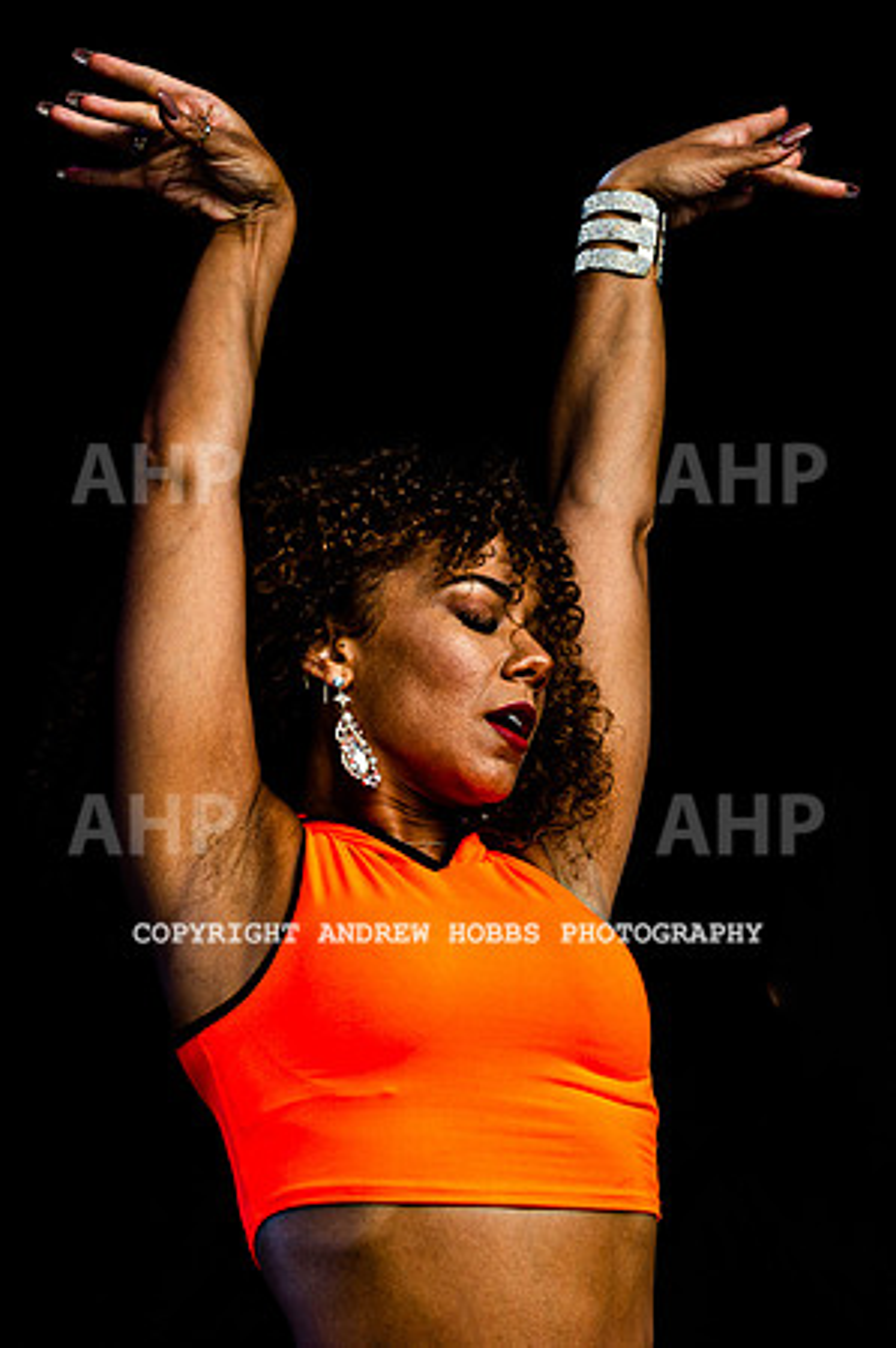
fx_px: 12216
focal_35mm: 326
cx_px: 476
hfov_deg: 4.2
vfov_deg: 6.3
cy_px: 733
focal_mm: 200
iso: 220
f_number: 5
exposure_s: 1/1000
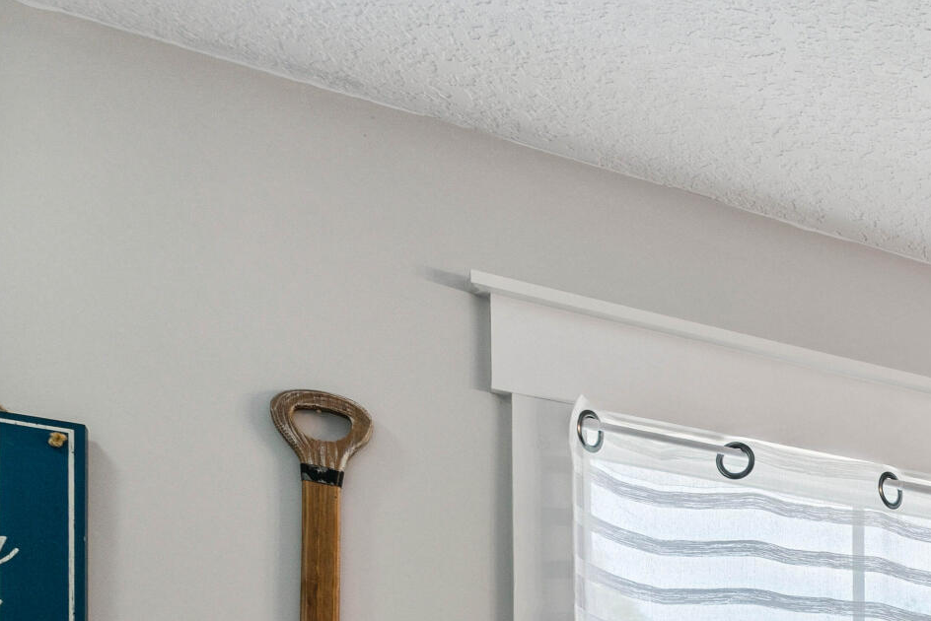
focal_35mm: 54
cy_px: 985
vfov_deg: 20.6
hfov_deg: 25.8
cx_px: 1446
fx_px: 1397
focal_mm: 17
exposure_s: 1/40
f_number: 8
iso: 250
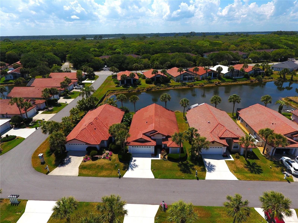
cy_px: 112
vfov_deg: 66.0
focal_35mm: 20
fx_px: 172
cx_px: 149
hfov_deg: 81.7
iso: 100
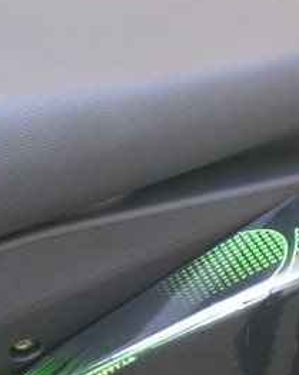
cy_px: 323
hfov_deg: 14.6
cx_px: 215
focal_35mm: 105
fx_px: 1163
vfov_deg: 18.1
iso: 197
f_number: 3.5
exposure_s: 1/55.7
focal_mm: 7.4
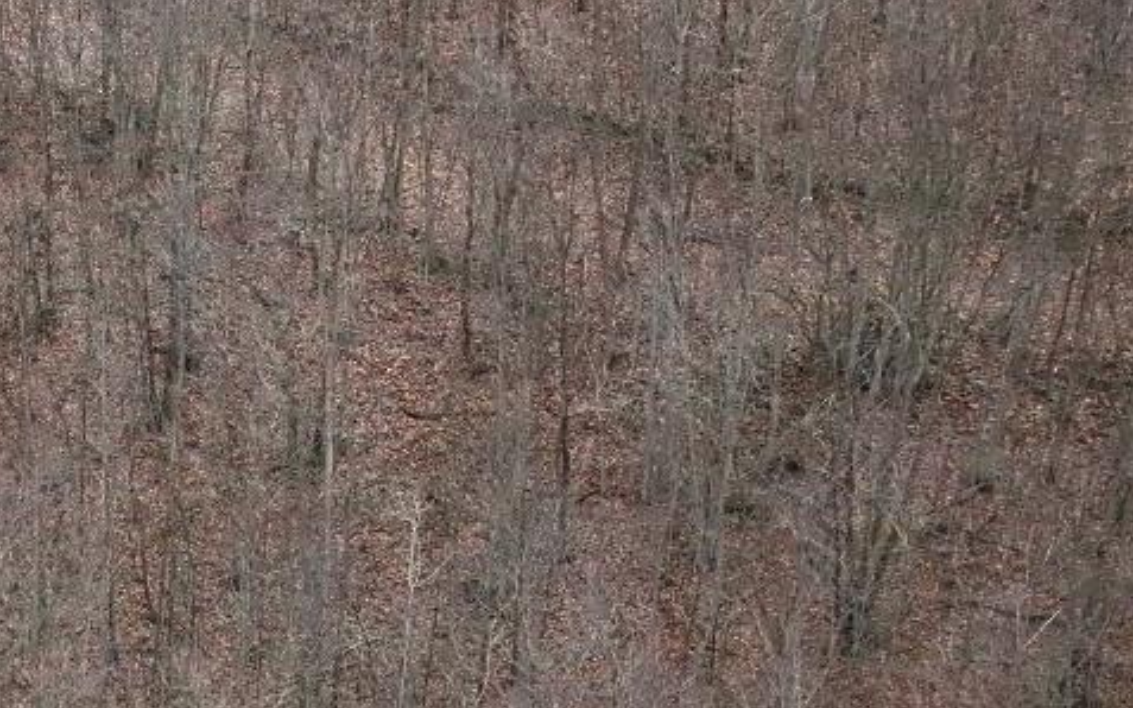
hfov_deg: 23.1
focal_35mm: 80
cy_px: 296
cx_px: -311
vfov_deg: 16.3
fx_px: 2470
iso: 340
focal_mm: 12.29
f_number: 2.8
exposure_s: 1/15
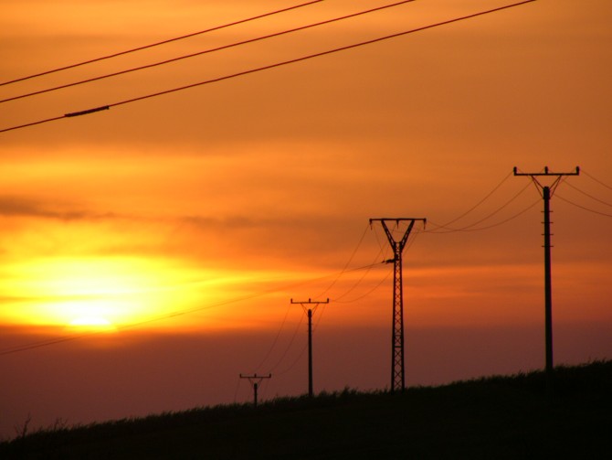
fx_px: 7640
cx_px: 306
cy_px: 230
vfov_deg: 3.4
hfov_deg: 4.6
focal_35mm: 432
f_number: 3.7
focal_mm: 72
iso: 50
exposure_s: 1/500
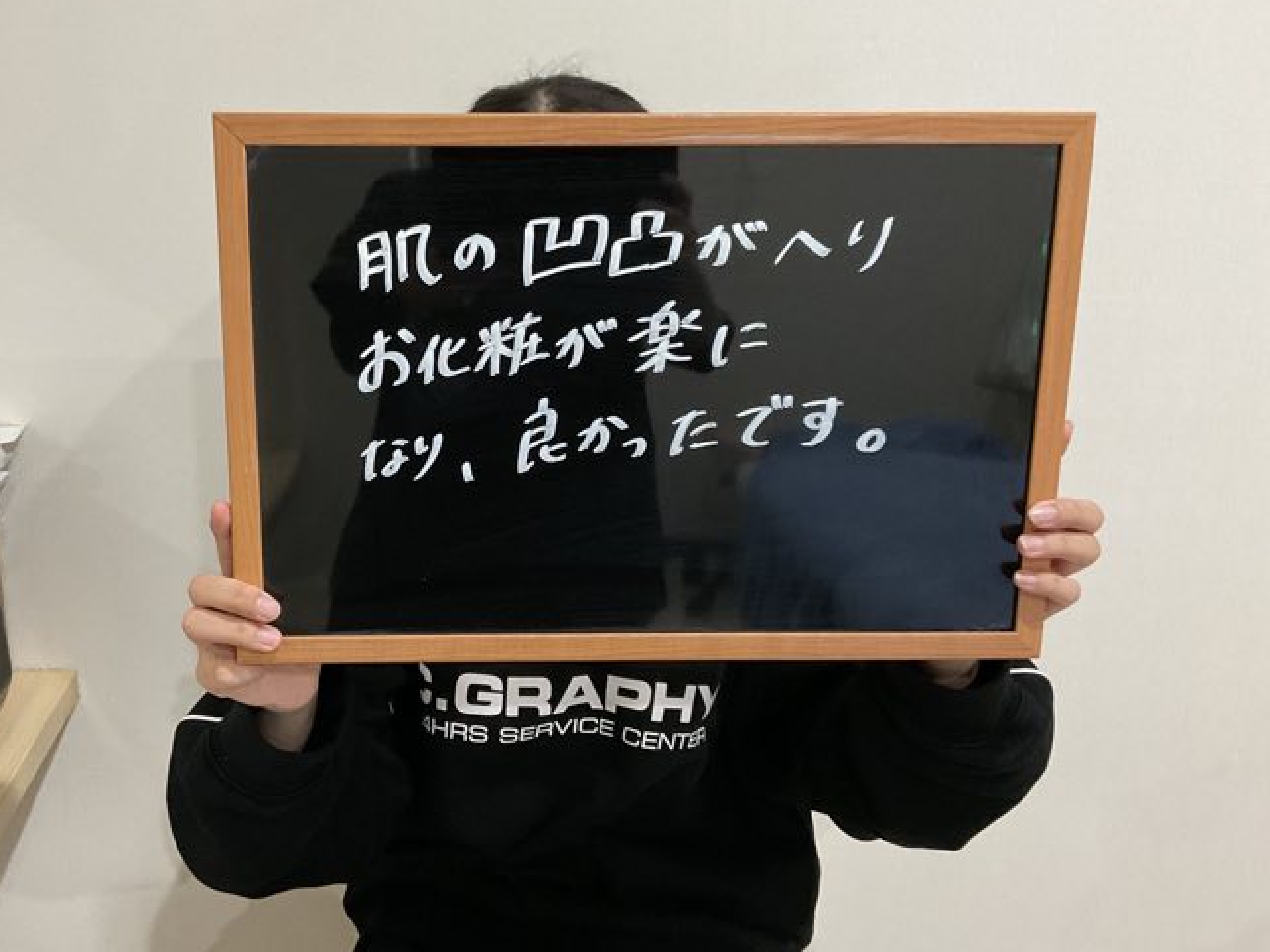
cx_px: 497
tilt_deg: -17.6
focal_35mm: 36
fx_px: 1321
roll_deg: +0.4
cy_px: 410
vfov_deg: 39.6
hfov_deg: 51.0
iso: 200
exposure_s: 1/60
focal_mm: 3
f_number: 1.8
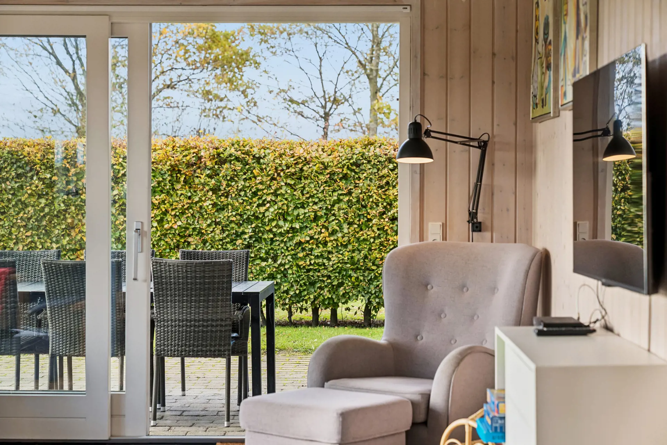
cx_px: 334
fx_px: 1297
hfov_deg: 28.8
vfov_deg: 19.5
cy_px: 222
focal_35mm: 70
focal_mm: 70
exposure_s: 1/400
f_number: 4
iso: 400
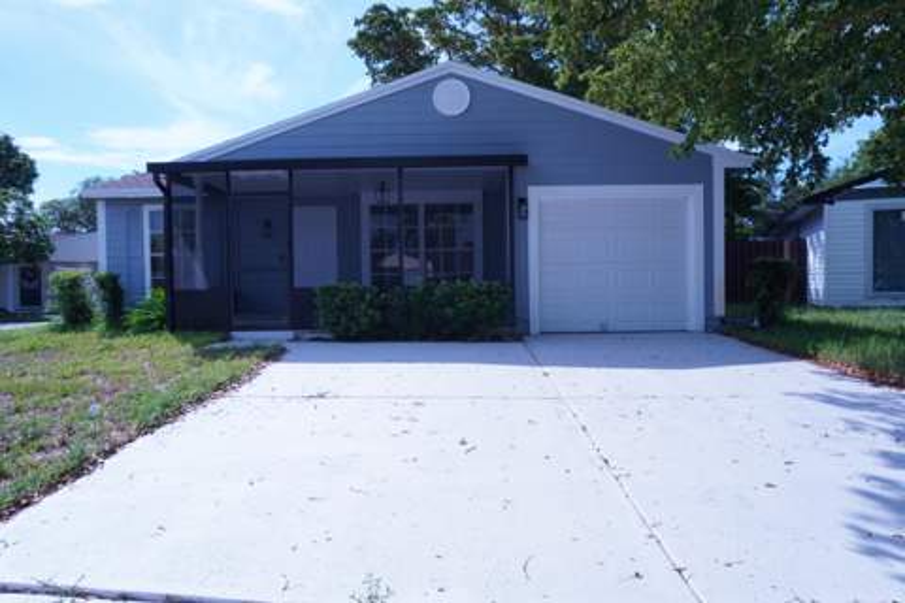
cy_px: 302
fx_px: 603
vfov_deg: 53.1
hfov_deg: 73.7
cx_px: 452
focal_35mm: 24
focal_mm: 16
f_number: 6.3
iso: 100
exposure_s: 1/400
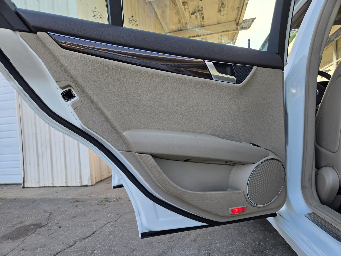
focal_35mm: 23
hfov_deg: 73.9
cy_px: 128
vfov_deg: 58.9
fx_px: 227
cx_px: 170
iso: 25
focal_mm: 5.4
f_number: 1.8
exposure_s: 1/212
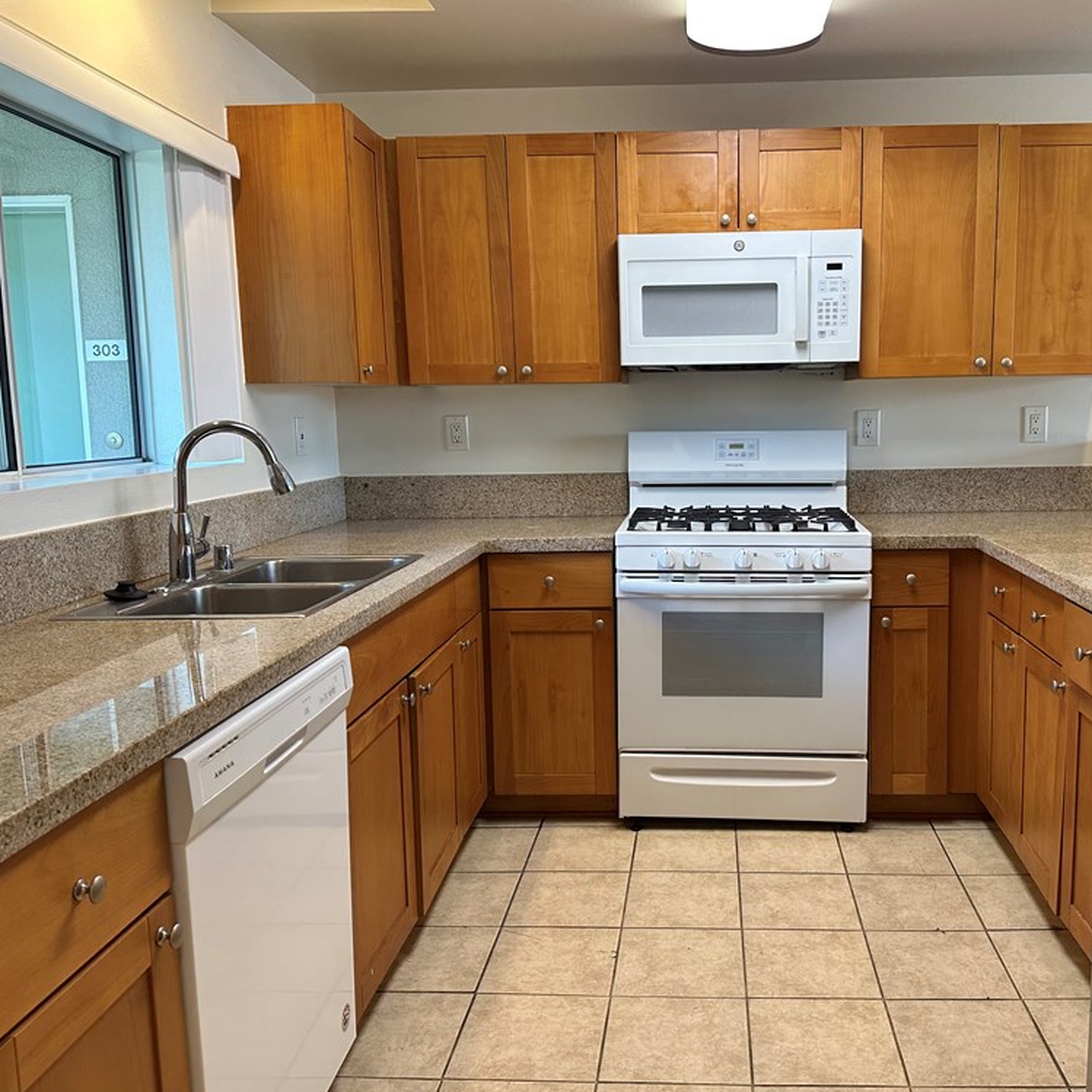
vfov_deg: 55.6
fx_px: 1035
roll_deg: +0.9
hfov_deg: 55.0
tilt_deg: -6.3
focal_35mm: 29
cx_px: 676
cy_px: 548
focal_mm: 6.86
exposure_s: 1/120
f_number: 1.78
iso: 125
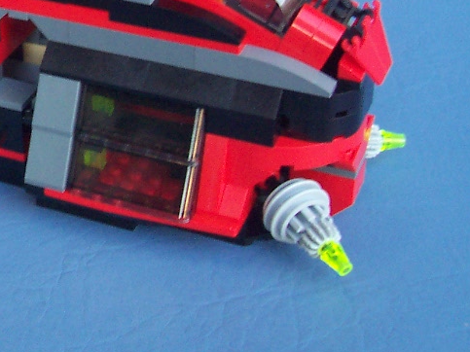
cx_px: -102
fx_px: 1249
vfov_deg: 15.8
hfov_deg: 19.9
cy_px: 18
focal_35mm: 92
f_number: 2.8
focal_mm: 5.6
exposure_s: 1/20
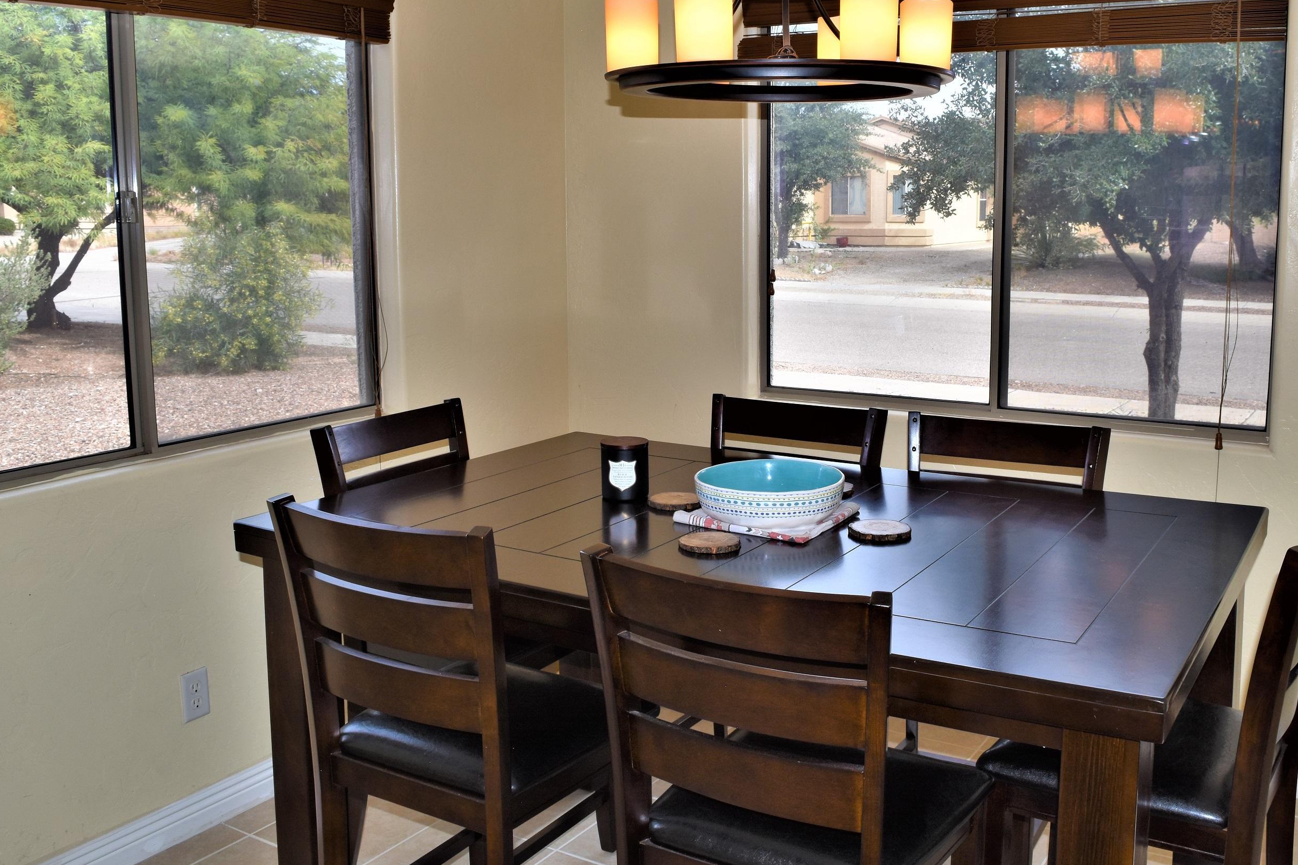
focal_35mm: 33
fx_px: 1190
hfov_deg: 57.0
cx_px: 745
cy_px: 380
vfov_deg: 39.9
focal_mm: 18
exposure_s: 1/125
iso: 320
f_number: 10
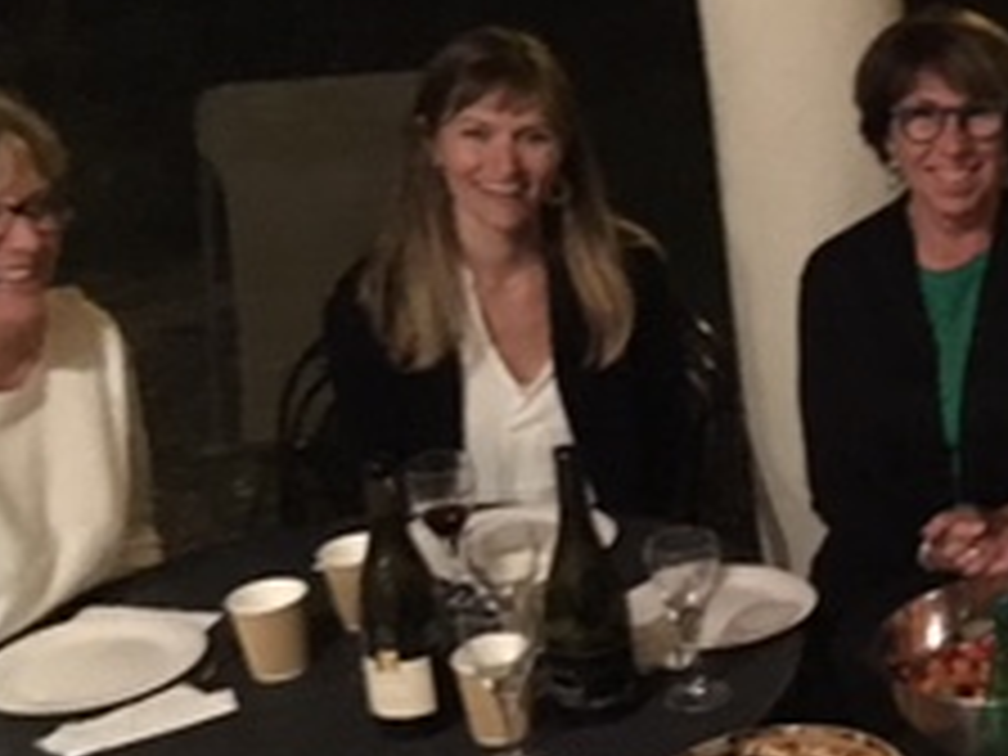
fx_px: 2417
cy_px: 450
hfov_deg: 21.5
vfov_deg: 17.8
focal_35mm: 83
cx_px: 1274
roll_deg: +2.5
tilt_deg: -23.3
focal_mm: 4.15
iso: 800
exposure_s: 1/17
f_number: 2.2
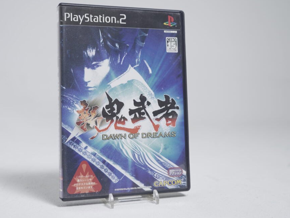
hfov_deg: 39.6
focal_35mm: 48
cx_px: 123
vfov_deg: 30.2
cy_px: 92
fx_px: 402
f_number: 4.5
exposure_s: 1/8
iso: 100
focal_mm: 36
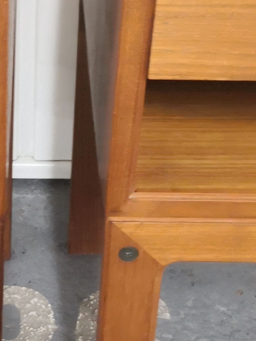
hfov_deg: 15.5
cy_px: 216
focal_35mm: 94
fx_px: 927
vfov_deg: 20.8
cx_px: 16
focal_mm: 3.95
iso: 400
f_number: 1.6
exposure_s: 1/25
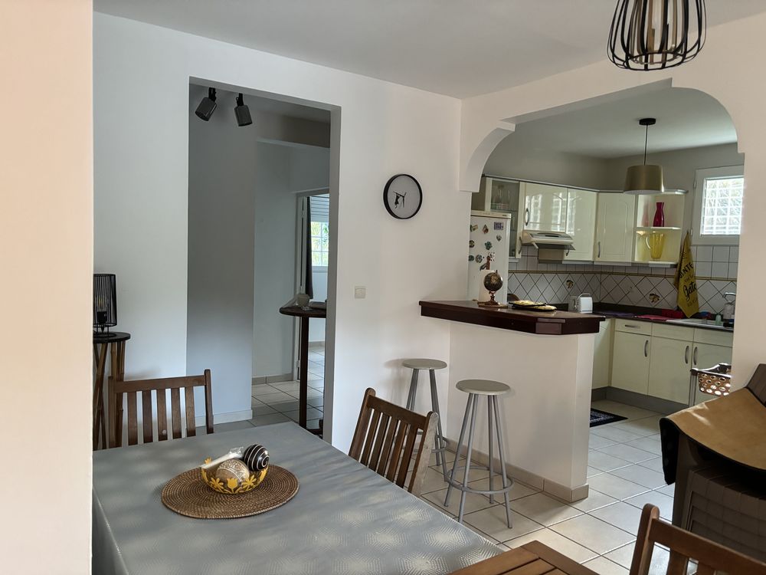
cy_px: 288
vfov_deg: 53.1
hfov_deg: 67.3
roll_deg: -2.4
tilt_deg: -3.0
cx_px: 383
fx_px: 575
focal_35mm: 26
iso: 500
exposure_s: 1/46
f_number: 1.6
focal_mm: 5.96
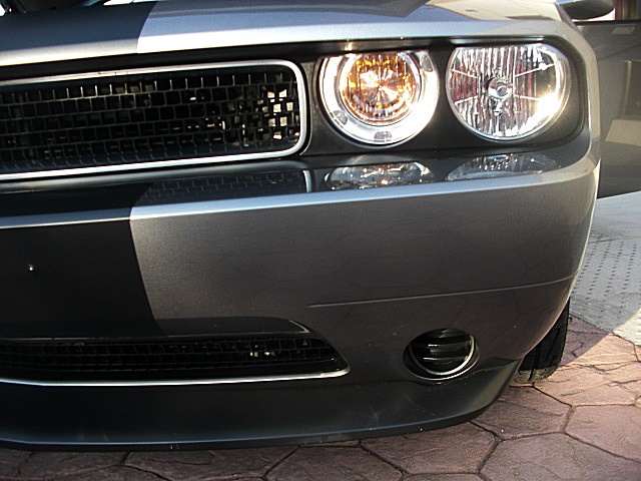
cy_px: 240
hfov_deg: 51.4
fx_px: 667
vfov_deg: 39.7
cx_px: 320
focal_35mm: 36
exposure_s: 1/60
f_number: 2.8
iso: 50
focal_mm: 6.3
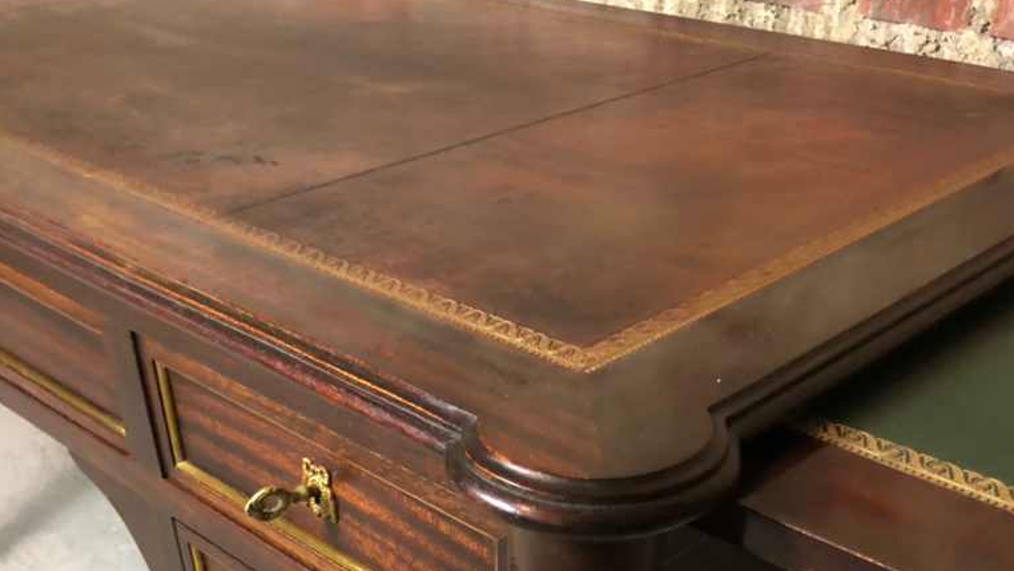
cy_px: 672
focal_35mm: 41
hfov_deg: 49.4
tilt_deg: -39.1
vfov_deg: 26.1
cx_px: 508
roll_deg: +1.3
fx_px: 1103
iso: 80
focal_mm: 4
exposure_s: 1/6
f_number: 1.8
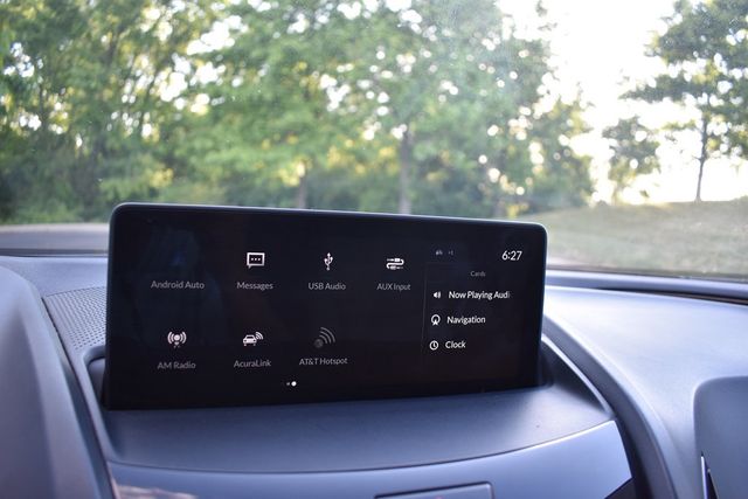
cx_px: 374
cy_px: 250
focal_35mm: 27
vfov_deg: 48.0
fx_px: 561
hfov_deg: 67.4
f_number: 3.5
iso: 720
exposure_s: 1/250
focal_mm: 18
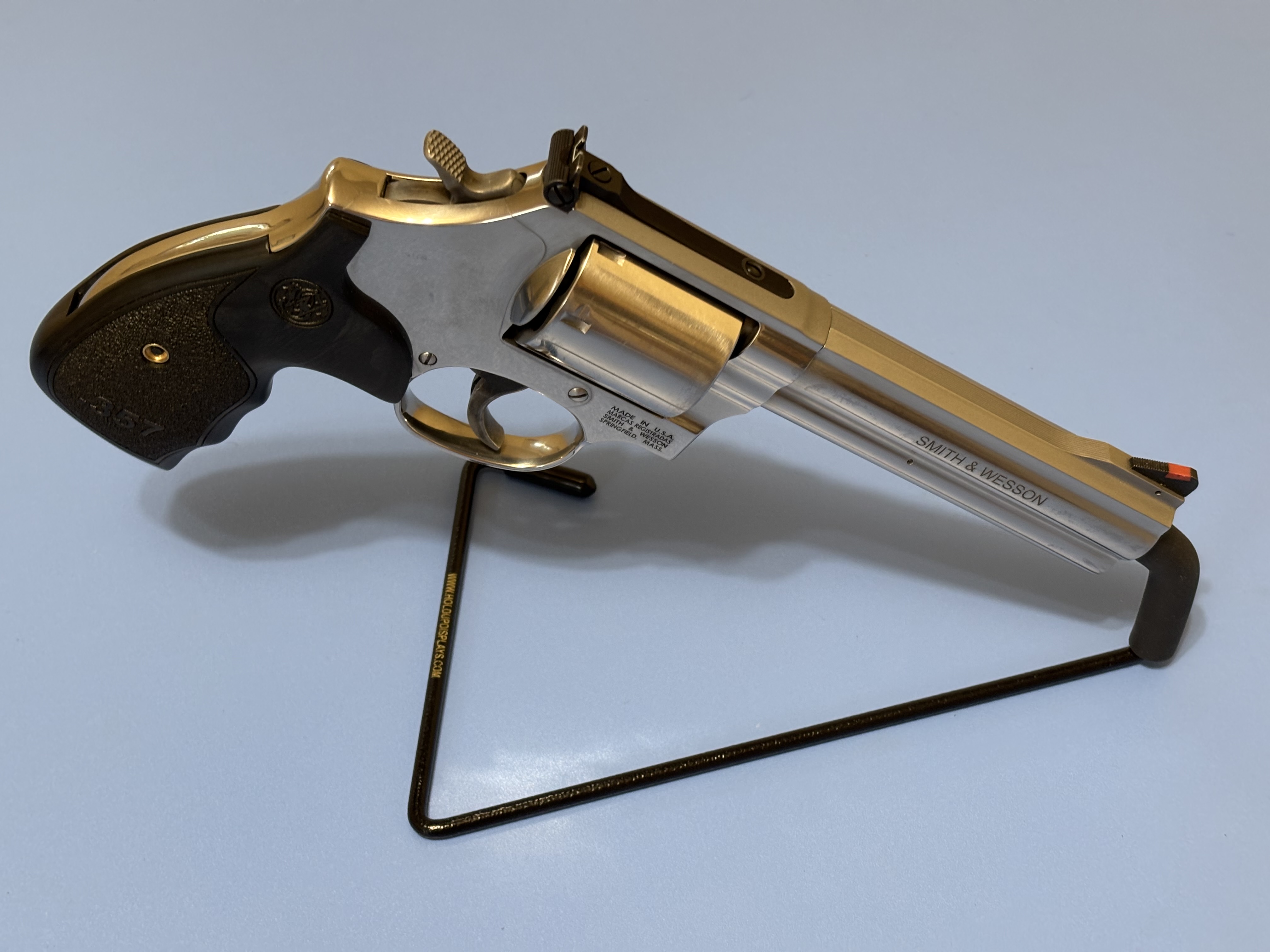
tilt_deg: -47.5
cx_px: 635
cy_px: 476
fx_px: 1908
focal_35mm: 52
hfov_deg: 36.8
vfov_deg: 28.0
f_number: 1.6
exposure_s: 1/40
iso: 125
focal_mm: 5.96
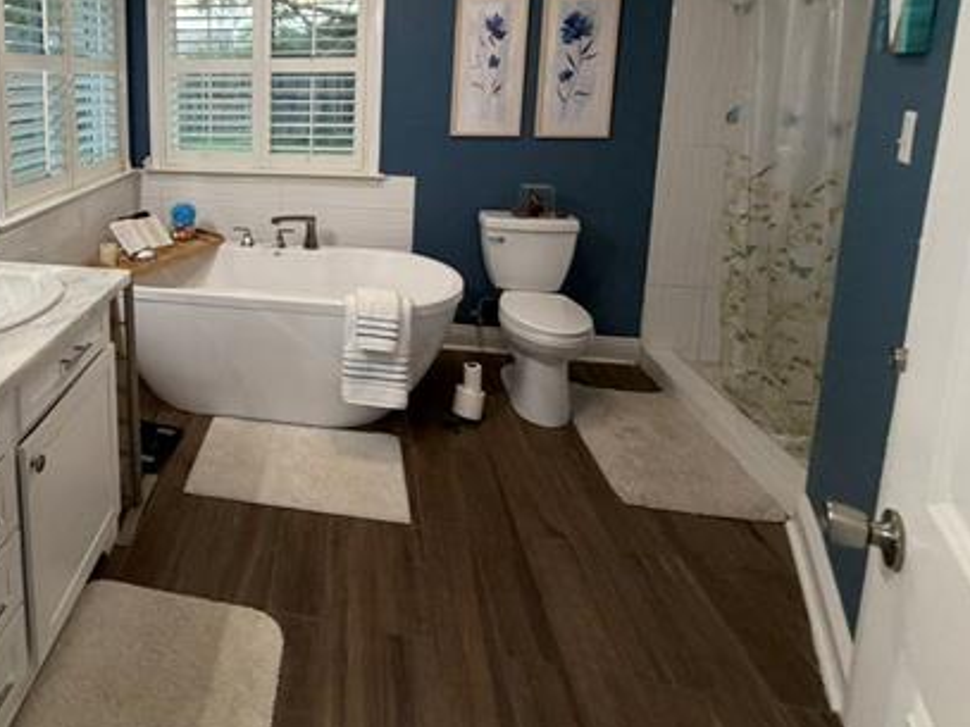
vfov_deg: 57.5
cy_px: 169
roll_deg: +0.2
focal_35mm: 22
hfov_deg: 70.8
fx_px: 616
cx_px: 234
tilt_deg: -8.9
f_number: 2.2
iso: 200
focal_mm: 2.22
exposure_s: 1/60
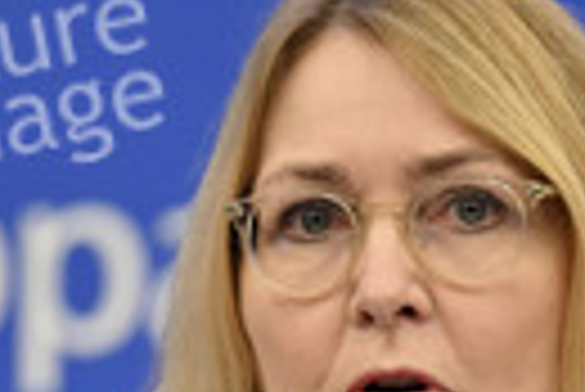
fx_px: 10005
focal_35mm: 615
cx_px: 423
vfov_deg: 2.2
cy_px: 779
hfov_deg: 3.3
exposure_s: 1/100
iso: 400
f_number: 2.8
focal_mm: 200
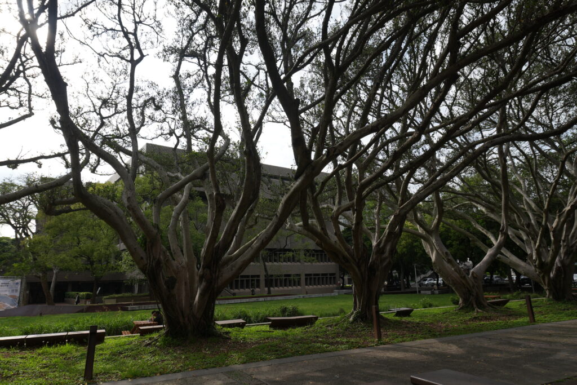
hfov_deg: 73.7
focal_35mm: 24
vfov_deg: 53.1
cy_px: 192
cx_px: 288
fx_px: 385
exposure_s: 1/400
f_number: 6.3
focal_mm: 16
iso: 100
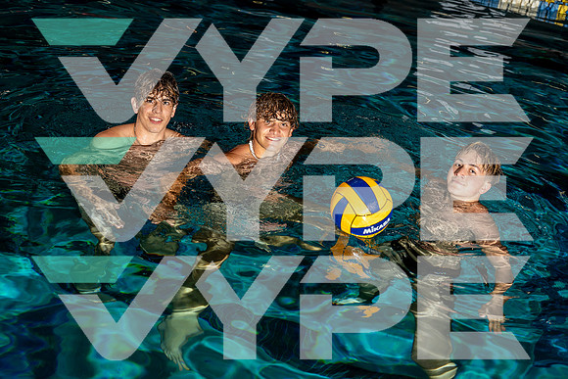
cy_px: 190
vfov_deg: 22.6
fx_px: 947
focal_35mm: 60
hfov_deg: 33.4
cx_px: 284
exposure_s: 1/250
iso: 100
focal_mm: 60
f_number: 4
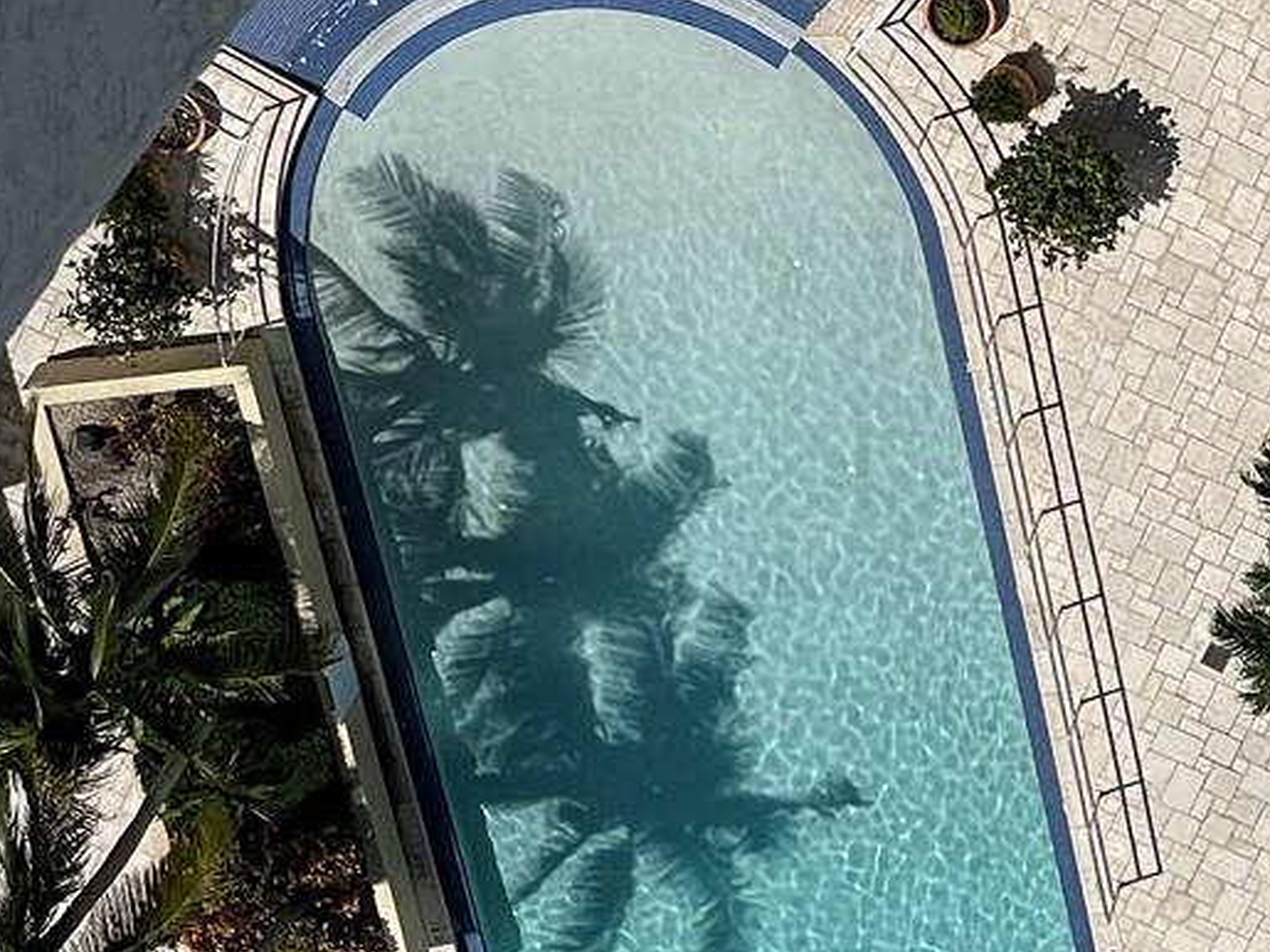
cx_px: 1780
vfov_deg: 7.4
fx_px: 7299
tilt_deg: -62.2
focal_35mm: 199
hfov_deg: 9.7
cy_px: 1354
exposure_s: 1/3922
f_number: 2.2
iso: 20
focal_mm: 7.5
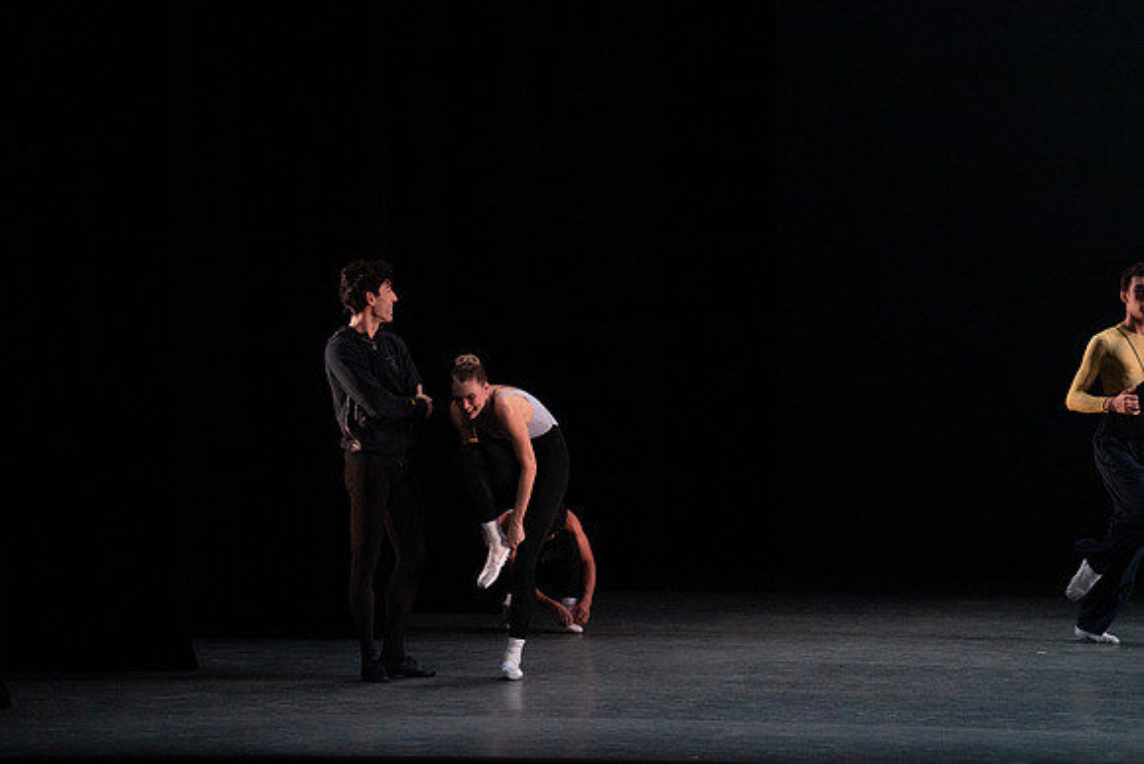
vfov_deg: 6.9
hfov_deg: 10.3
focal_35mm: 200
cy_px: 382
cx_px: 572
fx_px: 6357
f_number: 8
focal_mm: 200
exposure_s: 1/500
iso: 12800
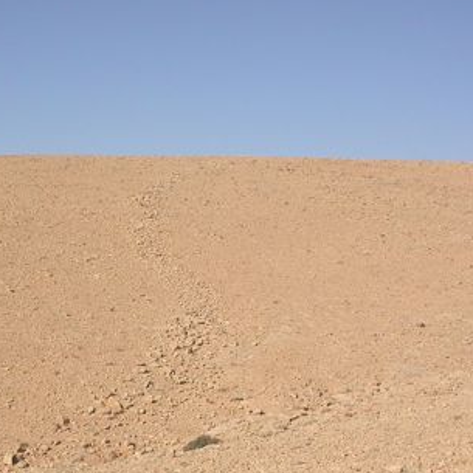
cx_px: 140
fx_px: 1113
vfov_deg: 23.7
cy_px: 367
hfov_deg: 23.8
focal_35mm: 72
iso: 100
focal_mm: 7.85
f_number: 7.5
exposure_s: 1/460
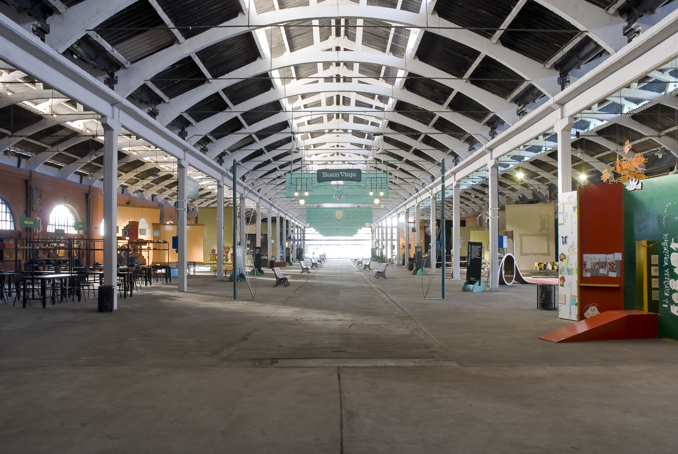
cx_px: 339
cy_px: 227
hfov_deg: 67.3
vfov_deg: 48.0
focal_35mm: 27
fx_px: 509
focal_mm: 18
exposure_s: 1/2
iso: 100
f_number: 8
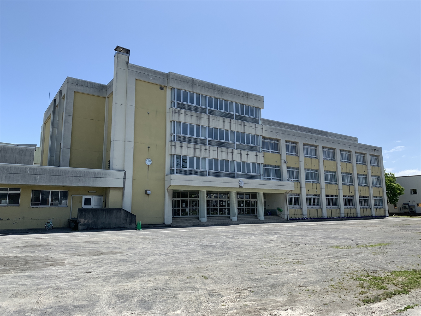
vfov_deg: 53.1
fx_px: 316
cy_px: 158
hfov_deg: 67.3
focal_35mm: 26
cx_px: 210
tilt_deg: +7.9
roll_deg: -0.2
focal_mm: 4.25
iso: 25
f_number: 1.8
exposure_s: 1/2833
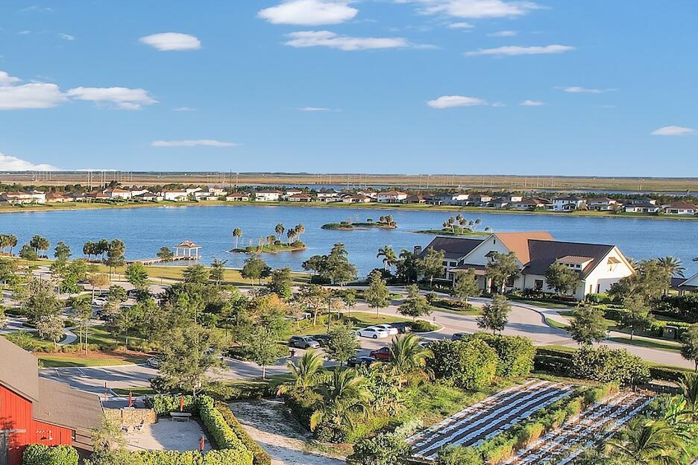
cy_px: 389
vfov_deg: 24.1
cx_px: 37
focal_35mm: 55
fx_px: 1066
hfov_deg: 33.8
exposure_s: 1/1250
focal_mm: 8.38
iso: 100
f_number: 2.8
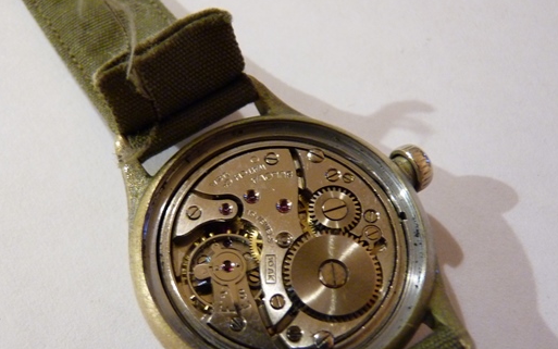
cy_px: 221
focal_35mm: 37
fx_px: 563
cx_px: 241
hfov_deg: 52.6
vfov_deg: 34.3
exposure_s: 1/10
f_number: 2.8
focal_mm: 5
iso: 400
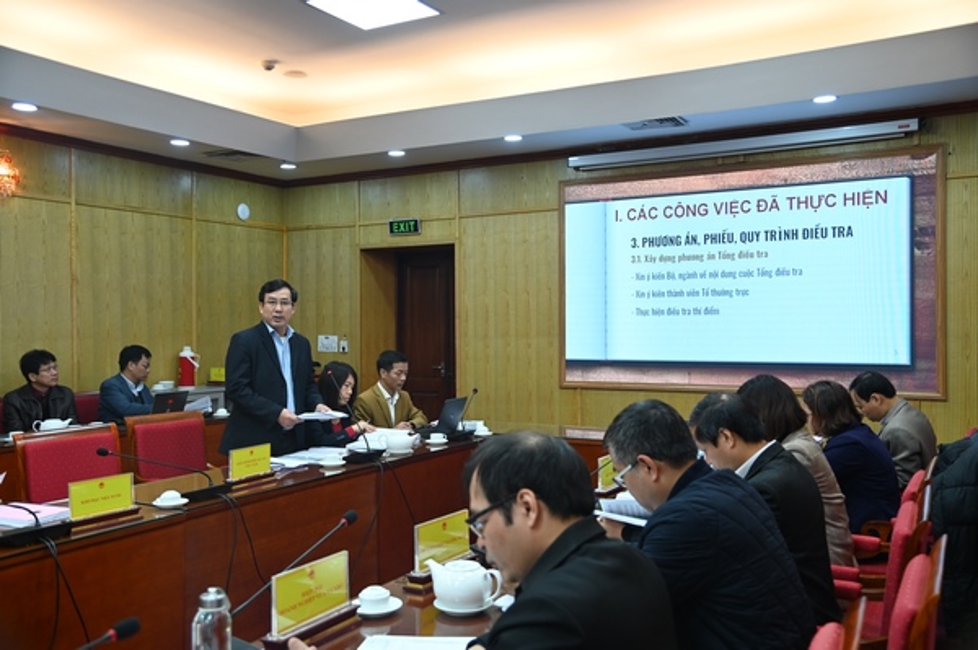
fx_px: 869
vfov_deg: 41.0
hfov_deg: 58.8
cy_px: 325
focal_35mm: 32
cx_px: 489
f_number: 4
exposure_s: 1/125
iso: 1000
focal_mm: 32
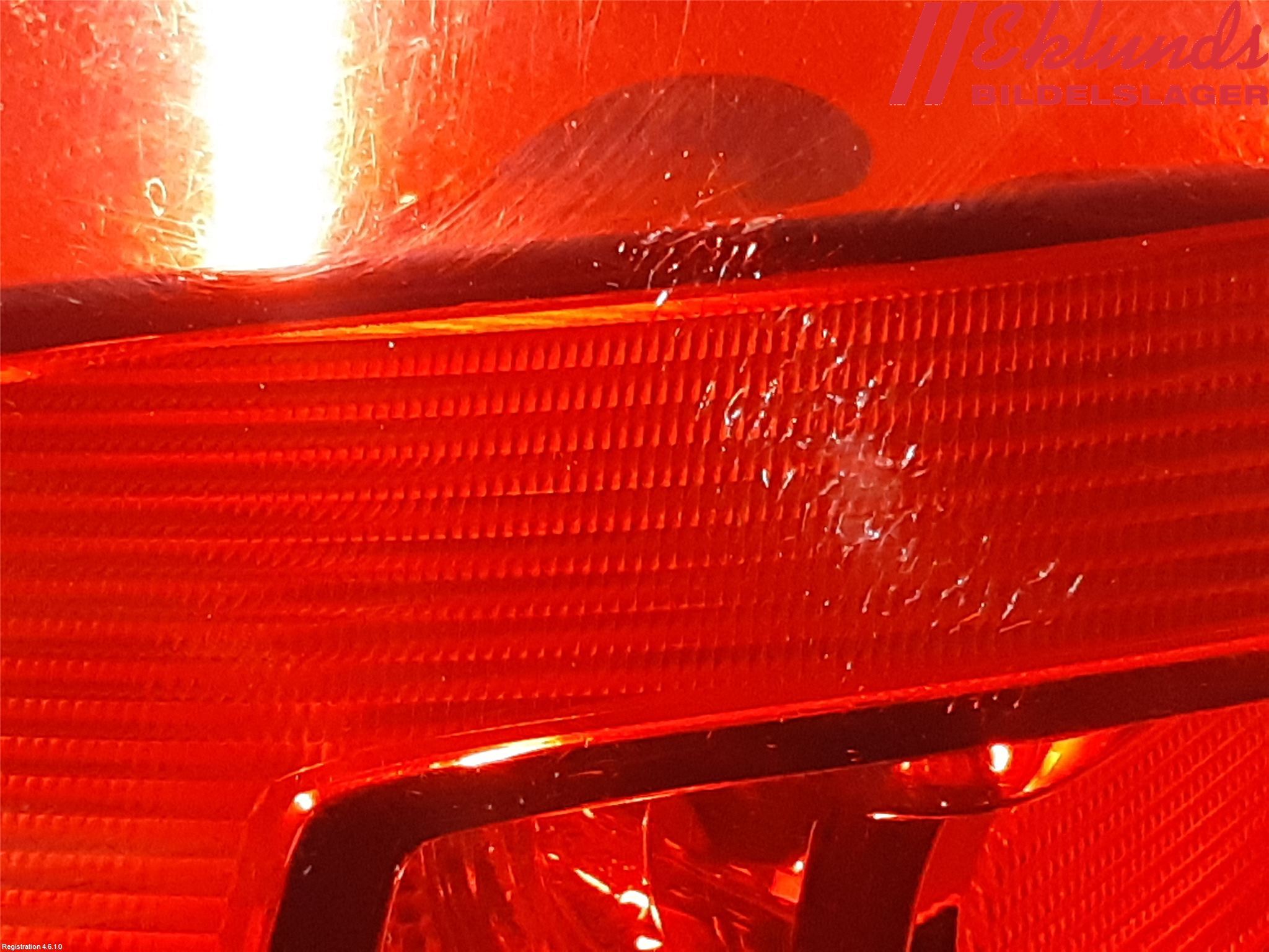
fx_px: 953
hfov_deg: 67.3
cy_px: 476
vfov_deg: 53.1
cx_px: 634
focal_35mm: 26
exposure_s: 1/25
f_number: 1.7
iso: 400
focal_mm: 3.93
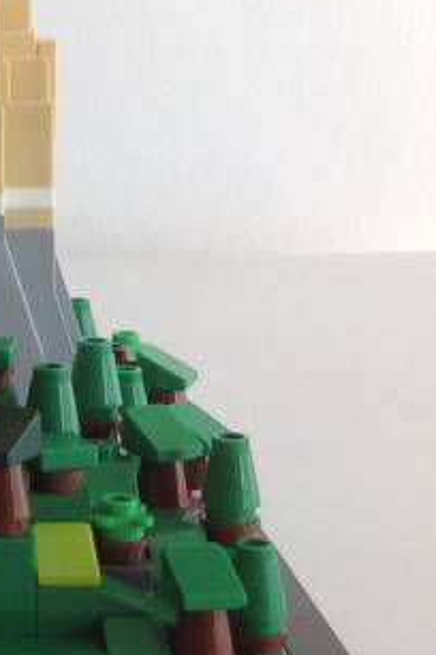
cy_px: 182
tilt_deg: -8.7
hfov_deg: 11.6
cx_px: -402
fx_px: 1944
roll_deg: -0.2
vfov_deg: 19.0
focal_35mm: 107
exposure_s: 1/120
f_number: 2.4
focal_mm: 4.28
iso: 64
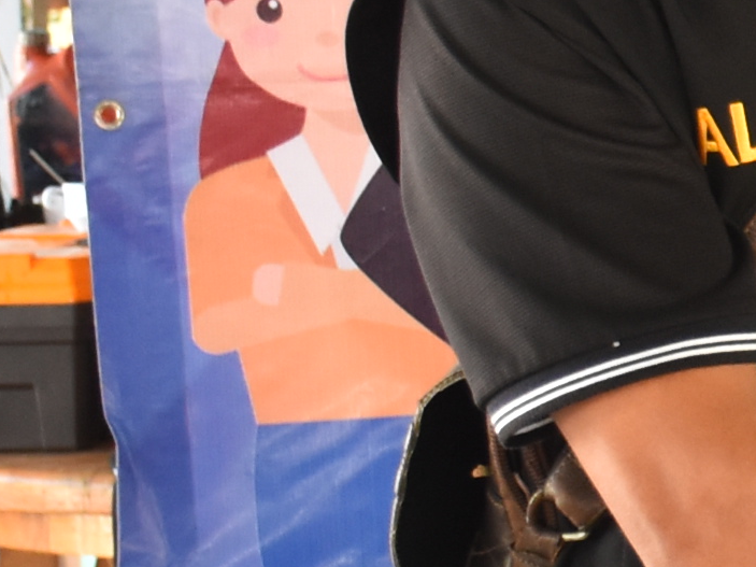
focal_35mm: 240
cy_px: 179
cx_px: 1801
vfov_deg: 6.2
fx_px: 5241
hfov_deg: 7.7
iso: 800
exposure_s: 1/125
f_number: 4.5
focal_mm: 26
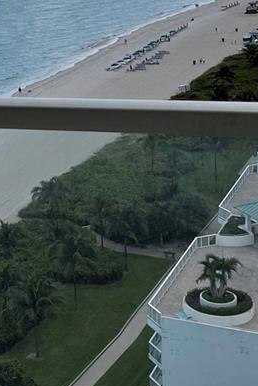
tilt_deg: -9.5
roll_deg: +3.4
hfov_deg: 15.7
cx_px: -52
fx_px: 901
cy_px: 56
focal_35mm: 84
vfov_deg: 23.7
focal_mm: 5.1
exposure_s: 1/9174
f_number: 1.6
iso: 32
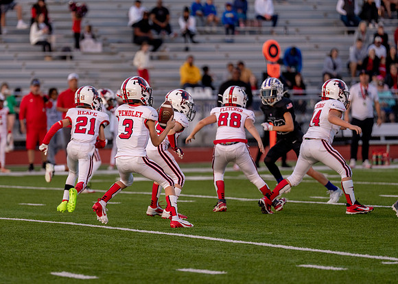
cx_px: 128
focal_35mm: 265
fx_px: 3000
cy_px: 143
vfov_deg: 5.4
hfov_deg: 7.6
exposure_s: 1/1250
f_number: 2.8
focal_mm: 200
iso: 800
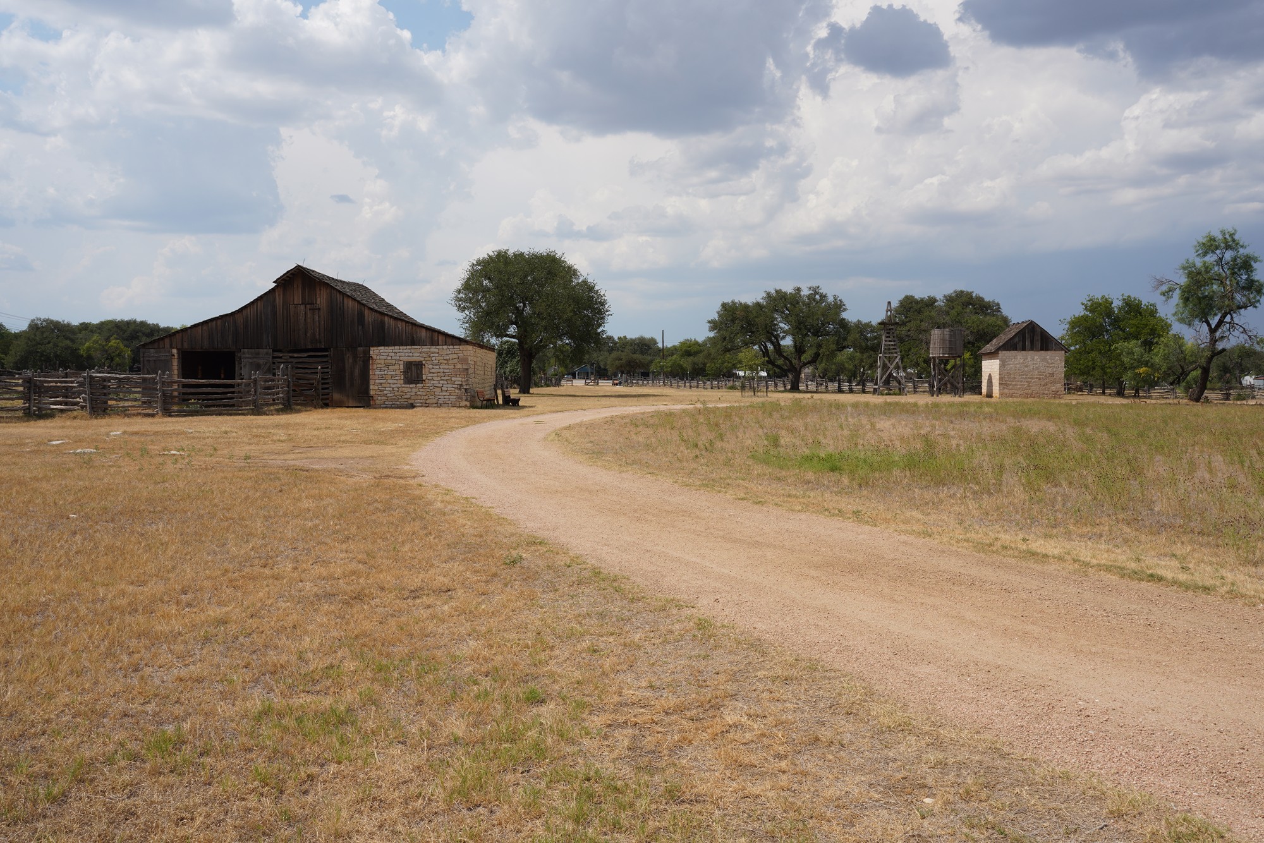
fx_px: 1089
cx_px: 632
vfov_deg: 42.3
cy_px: 422
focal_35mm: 31
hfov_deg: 60.3
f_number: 18
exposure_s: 1/100
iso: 100
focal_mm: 31
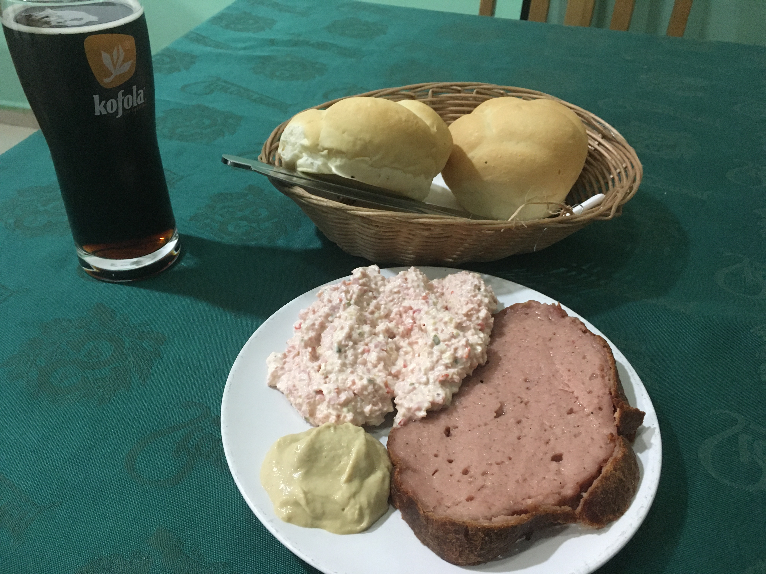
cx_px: 383
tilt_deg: -38.5
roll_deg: -1.4
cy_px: 287
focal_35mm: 29
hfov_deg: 61.7
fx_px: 642
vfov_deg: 48.2
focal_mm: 4.15
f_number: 2.2
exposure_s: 1/17
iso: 200
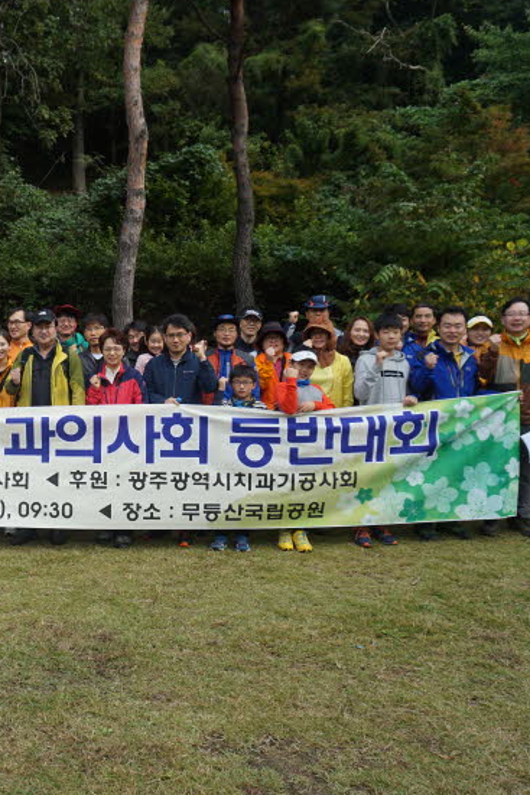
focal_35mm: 37
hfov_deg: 33.0
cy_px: 398
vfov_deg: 51.9
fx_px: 818
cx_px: 3
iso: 100
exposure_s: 1/200
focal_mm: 16
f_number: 5
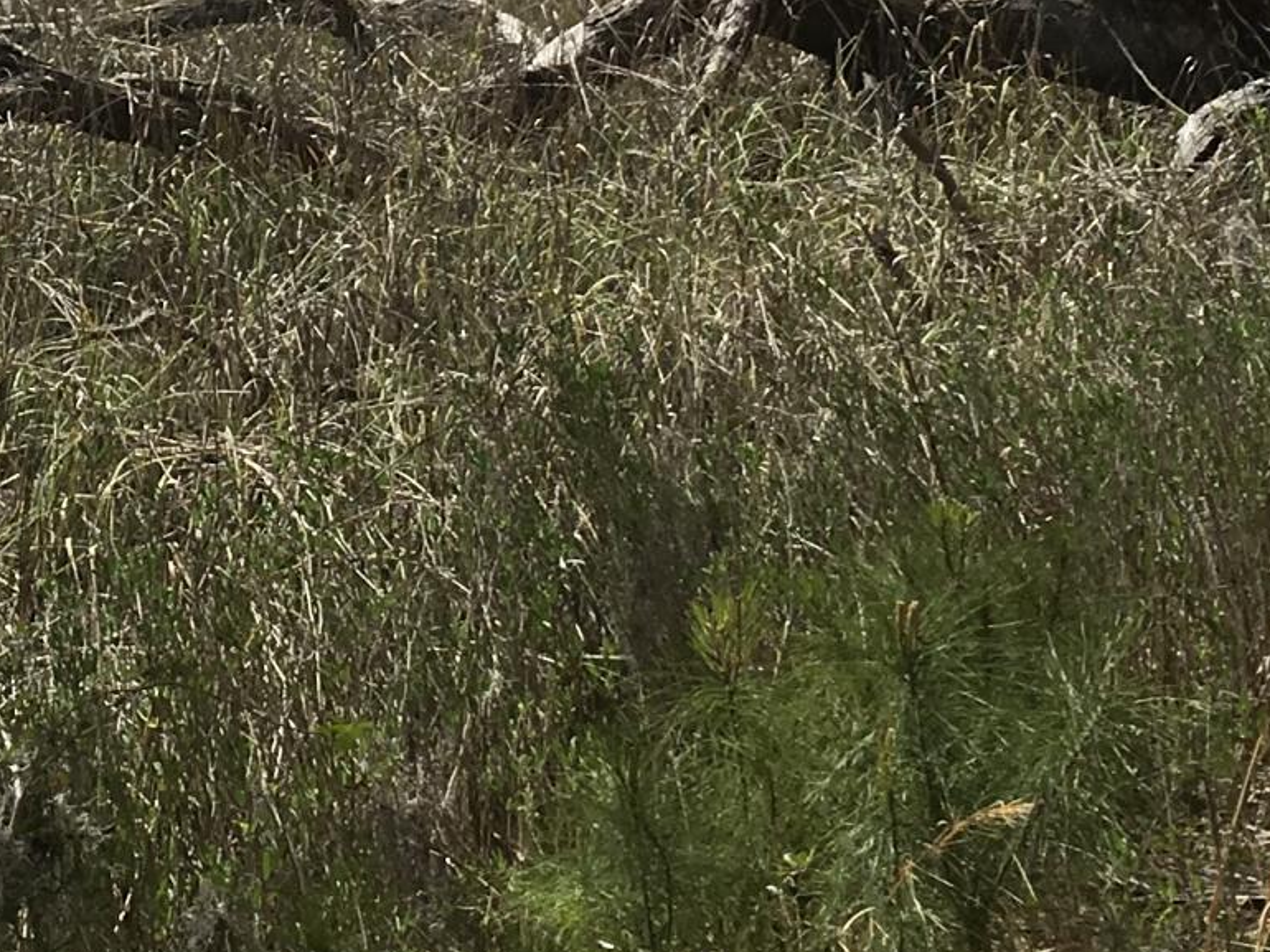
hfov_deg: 17.0
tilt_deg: -2.7
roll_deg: +0.5
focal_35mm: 113
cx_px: 10
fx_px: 4144
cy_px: -284
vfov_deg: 12.7
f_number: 2.2
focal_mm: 4.15
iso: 25
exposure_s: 1/2747
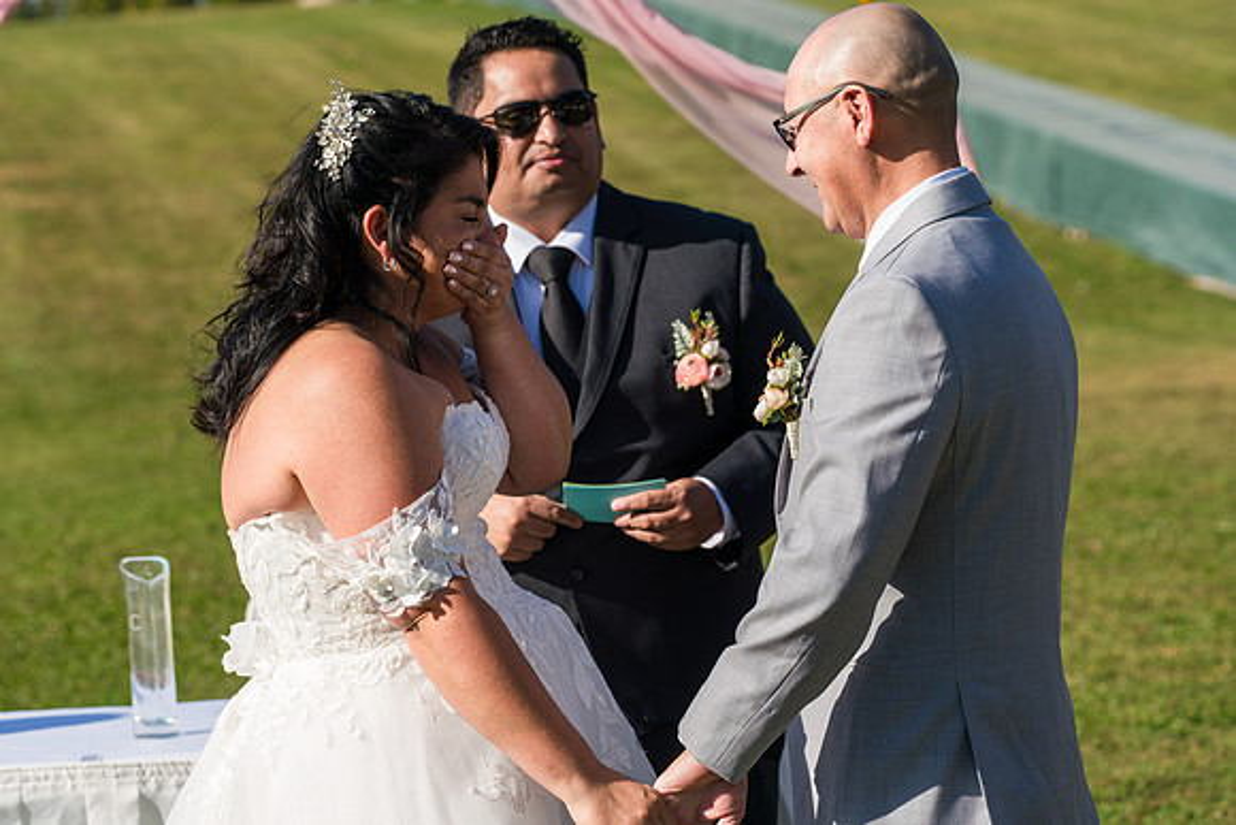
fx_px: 4207
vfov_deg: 11.2
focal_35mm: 123
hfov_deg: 16.7
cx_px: 447
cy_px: 299
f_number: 5
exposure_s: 1/1250
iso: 250
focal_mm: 96
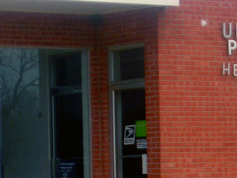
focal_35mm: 233
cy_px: 172
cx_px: 138
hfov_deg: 8.5
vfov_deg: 6.4
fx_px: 1595
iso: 50
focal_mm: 10.8
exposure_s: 1/144
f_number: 3.9
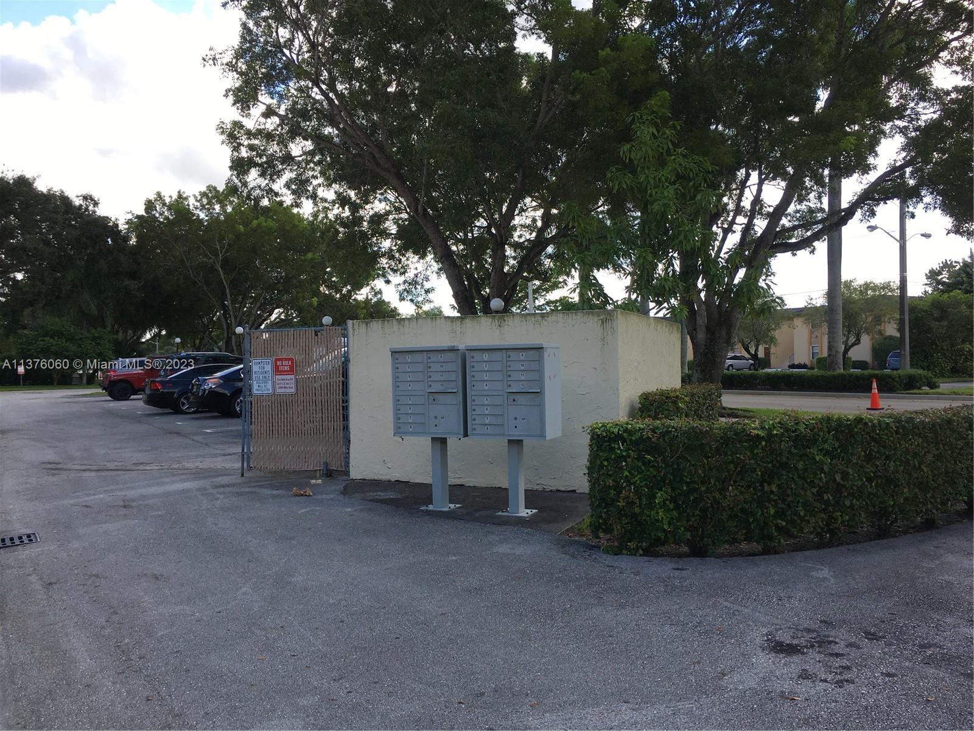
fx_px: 816
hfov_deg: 61.7
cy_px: 366
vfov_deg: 48.2
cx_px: 487
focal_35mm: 29
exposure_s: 1/557
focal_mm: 4.15
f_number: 2.2
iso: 25
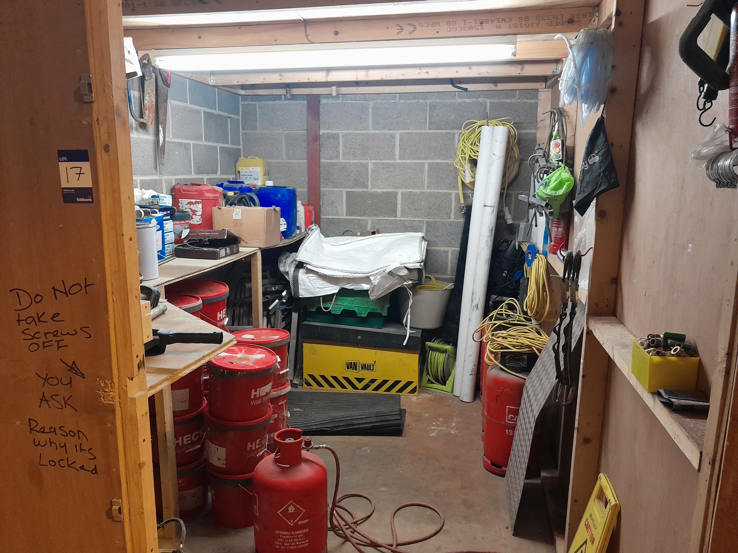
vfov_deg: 51.4
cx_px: 369
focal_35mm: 27
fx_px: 576
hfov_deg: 65.3
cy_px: 276
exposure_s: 1/50
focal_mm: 4
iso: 400
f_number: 1.8
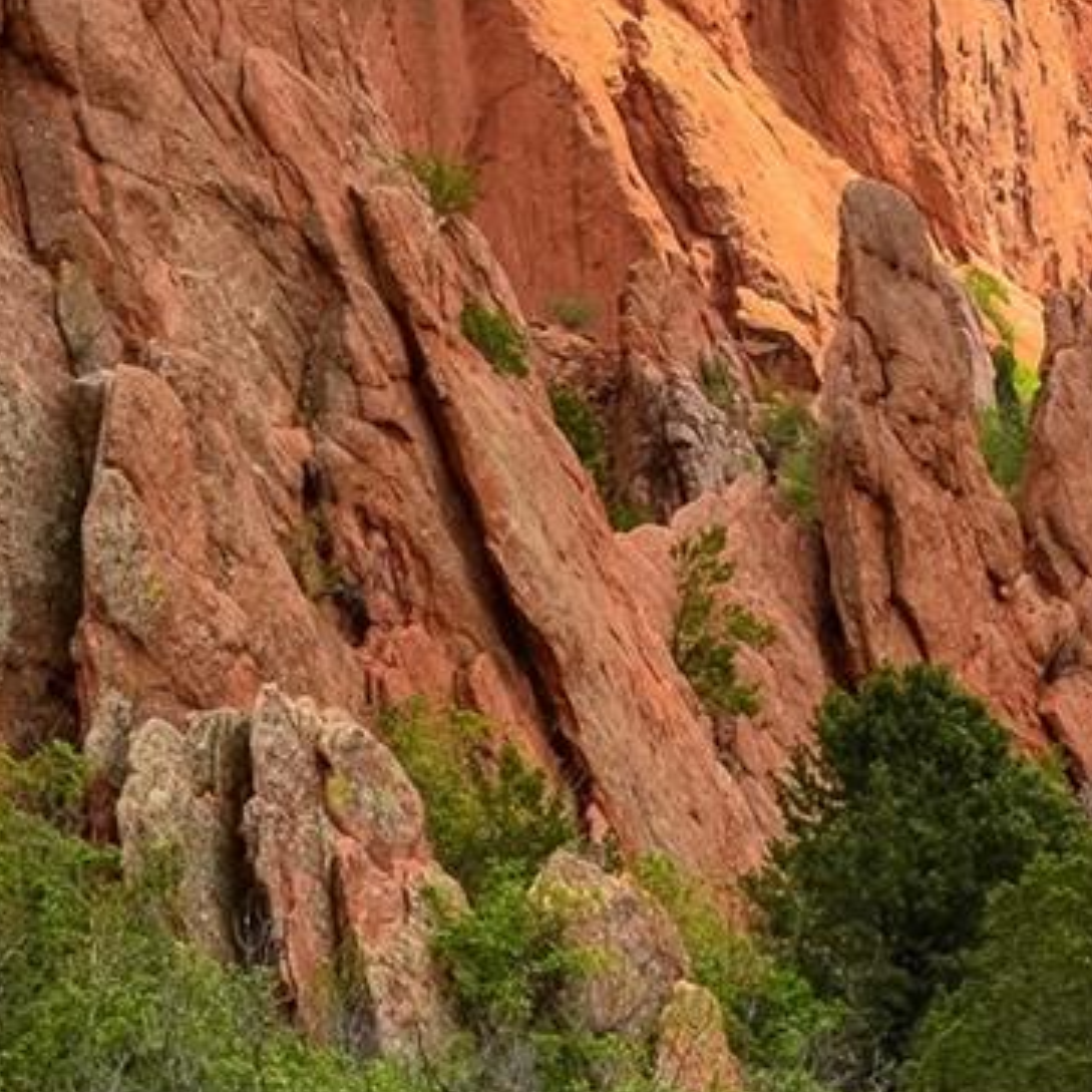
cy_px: 57
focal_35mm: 200
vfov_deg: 8.7
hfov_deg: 8.6
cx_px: 1373
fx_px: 7135
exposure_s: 1/125
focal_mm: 35
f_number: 11
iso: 110
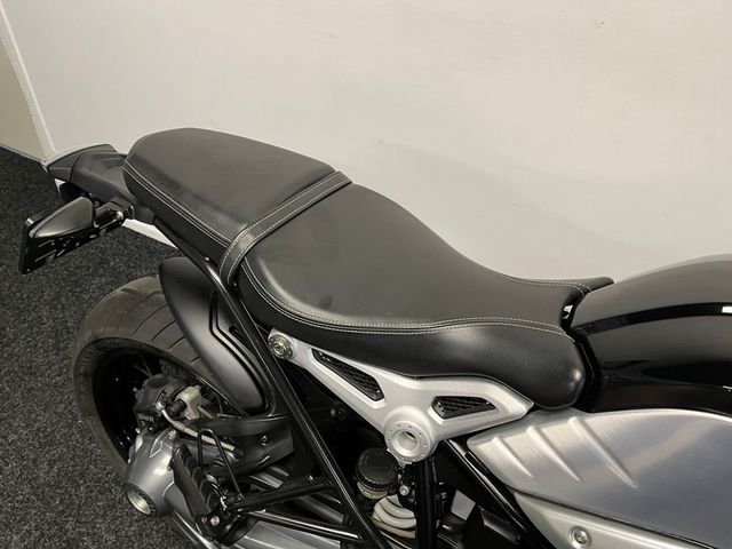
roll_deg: -2.4
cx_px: 366
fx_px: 550
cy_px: 274
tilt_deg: -40.8
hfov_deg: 67.3
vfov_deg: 53.1
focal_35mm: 26
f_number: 1.6
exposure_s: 1/50
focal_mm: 5.1
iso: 100
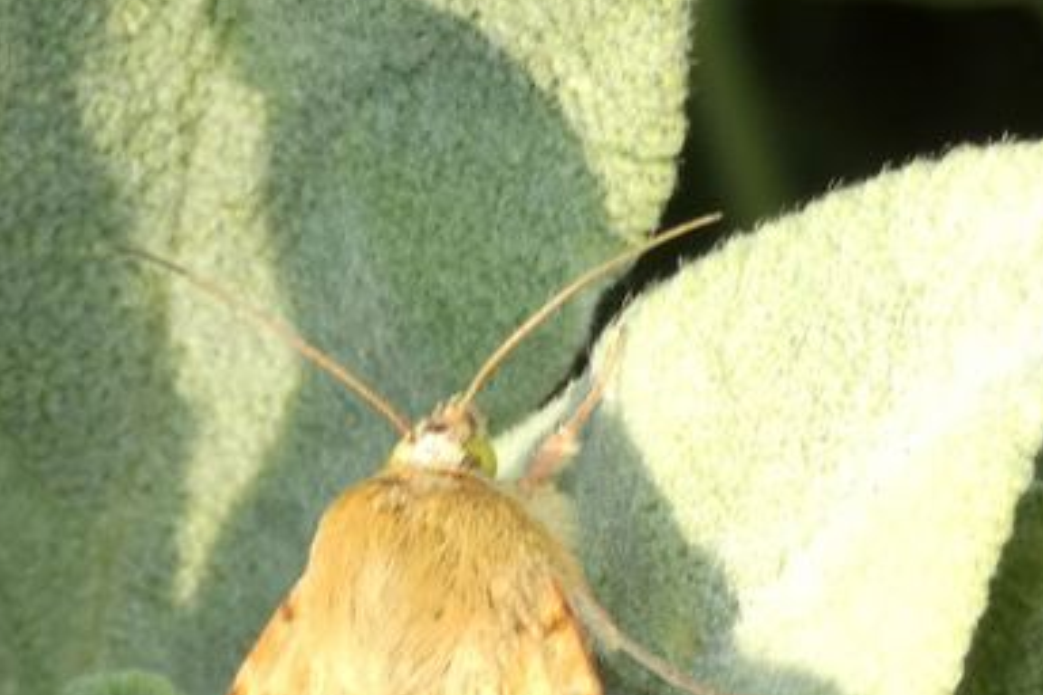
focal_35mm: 319
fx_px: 9241
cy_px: 738
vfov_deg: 4.3
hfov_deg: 6.5
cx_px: 373
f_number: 5.3
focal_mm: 24.7
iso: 100
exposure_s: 1/60
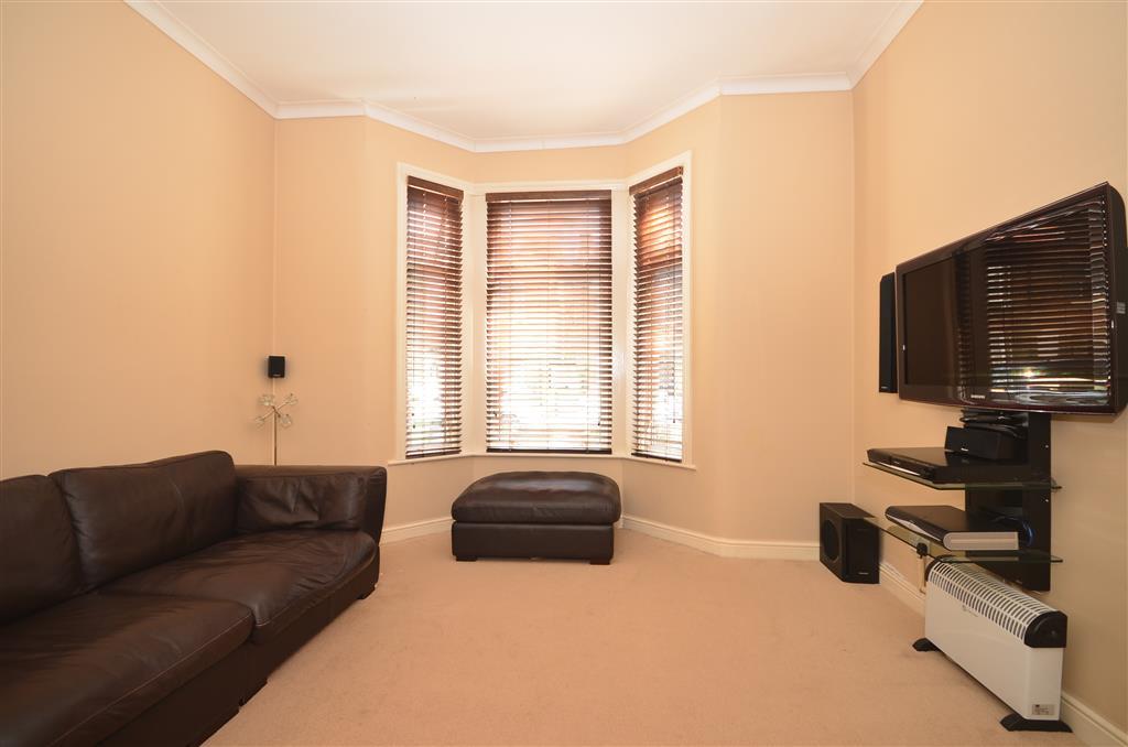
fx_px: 469
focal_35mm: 15
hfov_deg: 100.5
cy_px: 374
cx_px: 564
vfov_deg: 77.1
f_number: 5.6
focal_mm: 10
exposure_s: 1/15
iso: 200
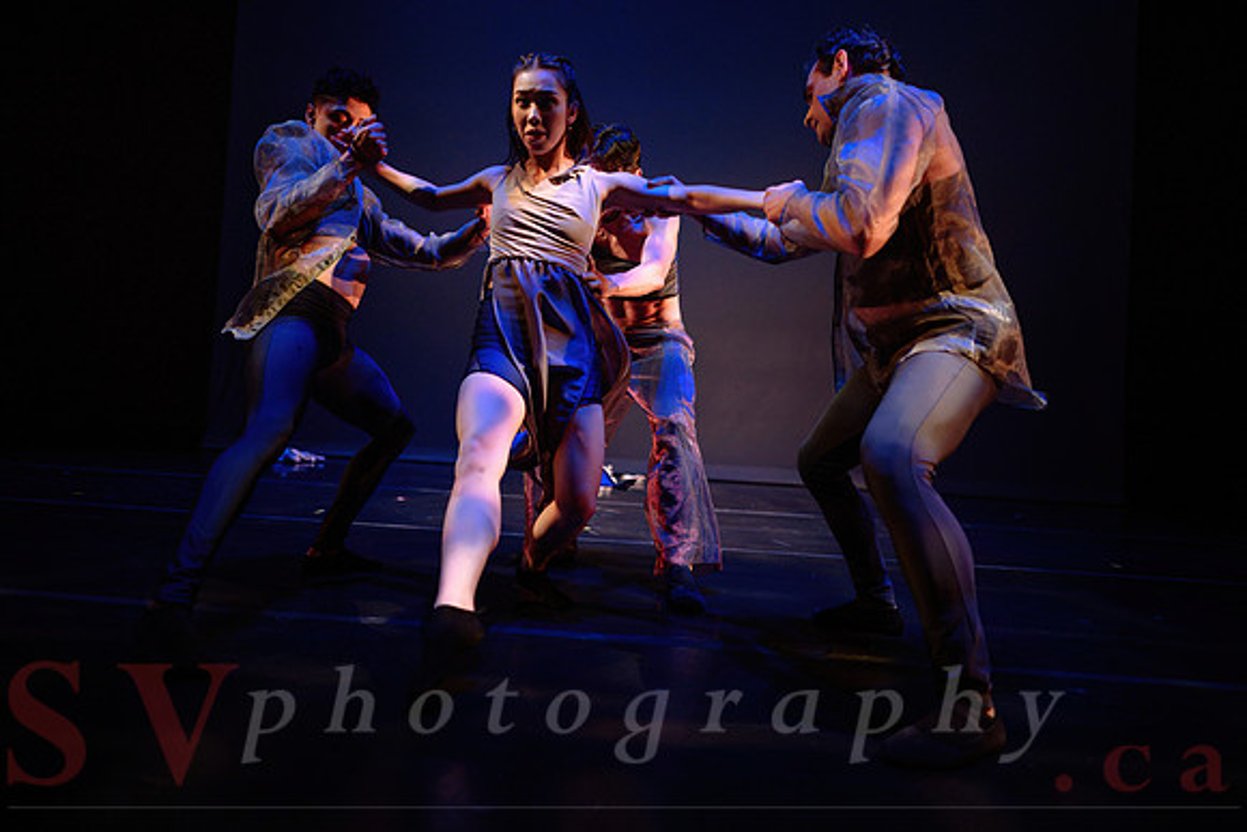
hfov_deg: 73.7
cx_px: 624
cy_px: 416
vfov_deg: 53.2
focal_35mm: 24
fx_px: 831
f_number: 1.4
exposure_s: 1/500
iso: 1000
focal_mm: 24
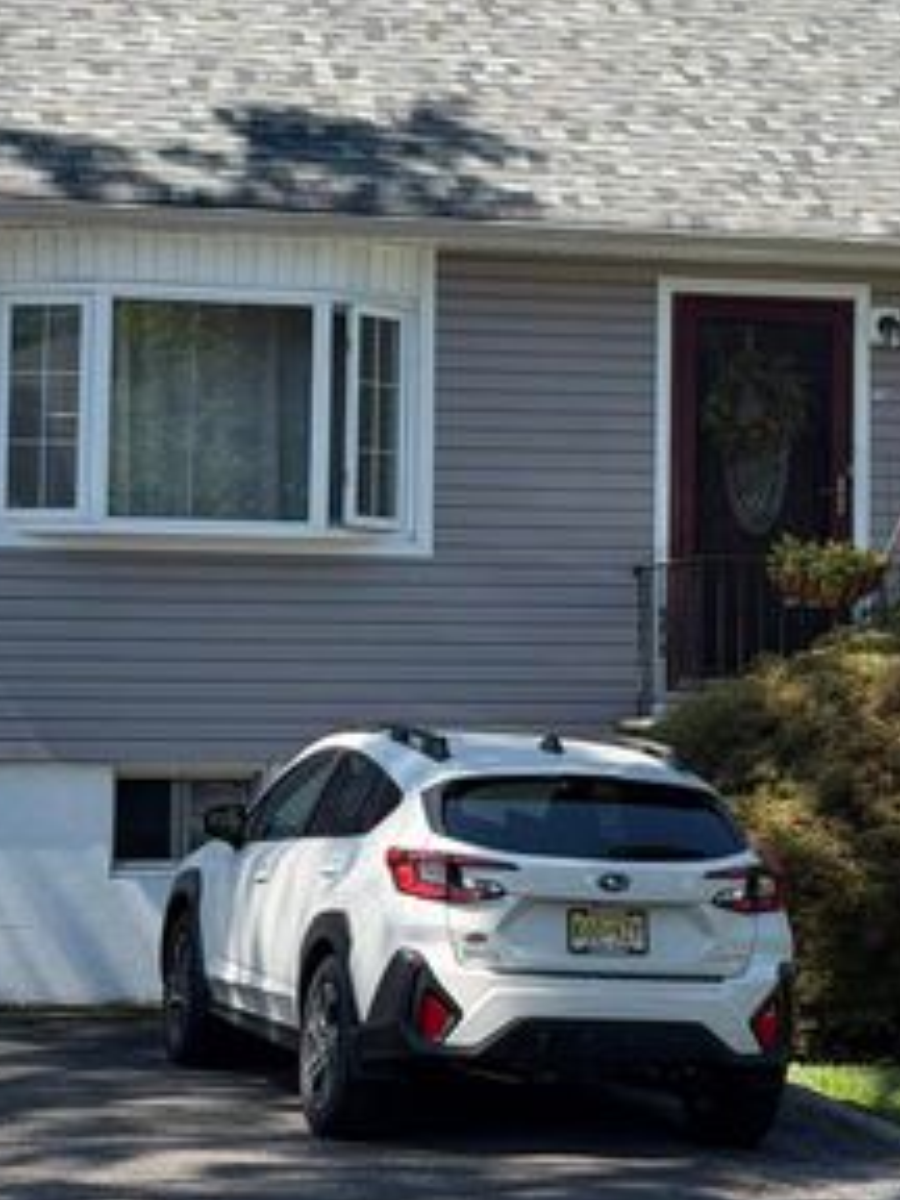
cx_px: 642
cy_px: 406
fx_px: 3848
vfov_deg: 17.7
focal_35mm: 111
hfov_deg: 13.3
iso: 64
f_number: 1.78
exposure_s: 1/1883
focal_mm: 6.76
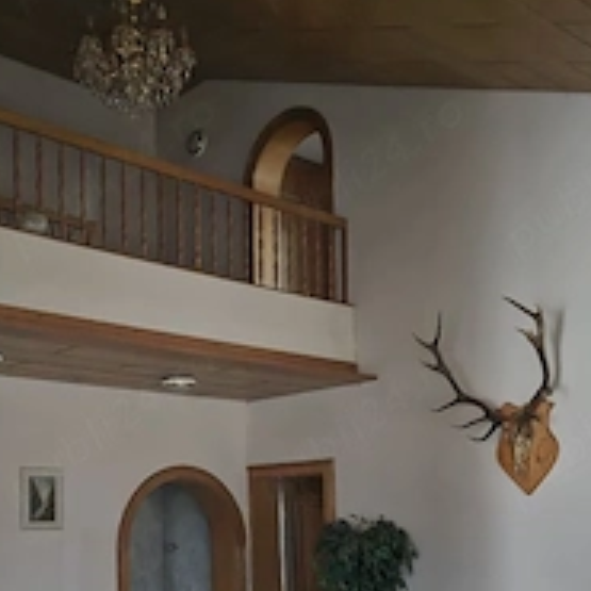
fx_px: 850
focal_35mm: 44
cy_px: 463
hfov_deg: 37.7
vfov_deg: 37.1
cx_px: 176
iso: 2500
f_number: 1.8
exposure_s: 1/33.3
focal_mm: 5.4
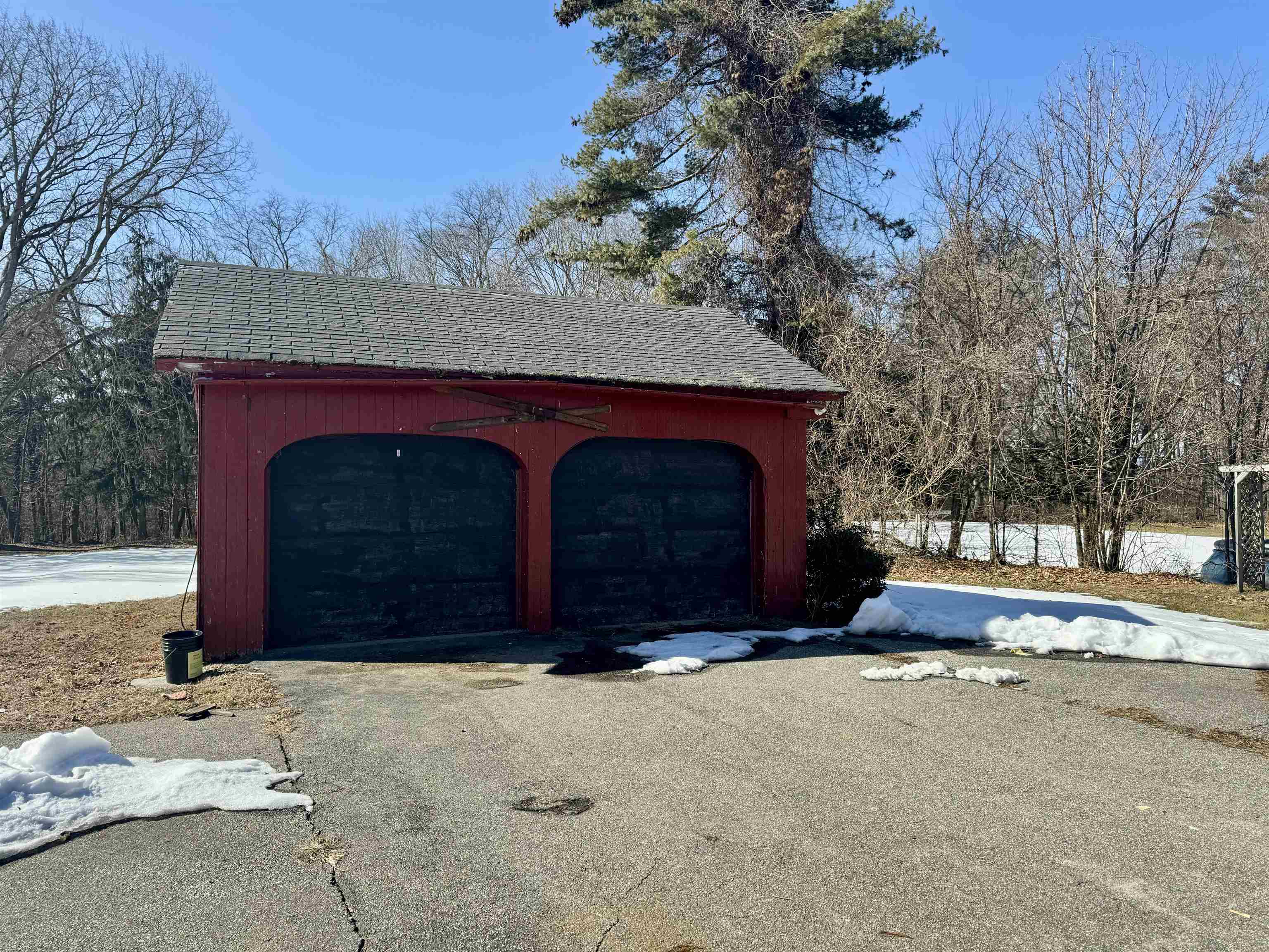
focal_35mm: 24
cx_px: 634
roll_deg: -0.3
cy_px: 476
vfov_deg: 56.8
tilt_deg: +0.1
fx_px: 880
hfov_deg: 71.6
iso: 80
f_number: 1.78
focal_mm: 6.86
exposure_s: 1/2959
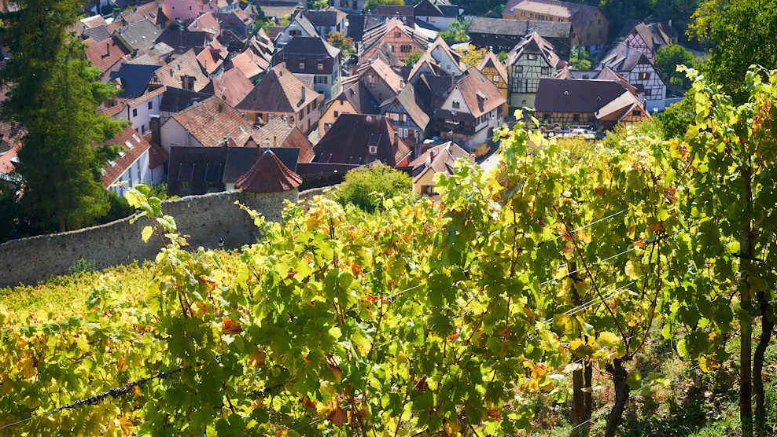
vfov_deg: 22.6
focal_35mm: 53
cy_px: 202
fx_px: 1092
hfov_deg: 39.2
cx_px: 386
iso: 200
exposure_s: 1/30
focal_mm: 50
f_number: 11
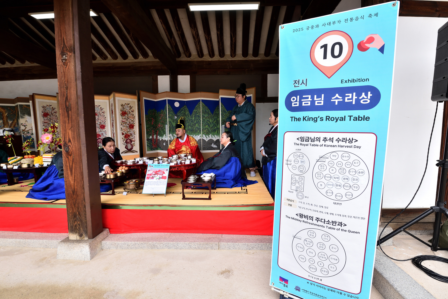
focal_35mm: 15
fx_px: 187
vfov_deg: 77.3
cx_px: 224
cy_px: 150
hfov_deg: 100.4
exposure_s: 1/100
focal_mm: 15
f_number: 5.6
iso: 400
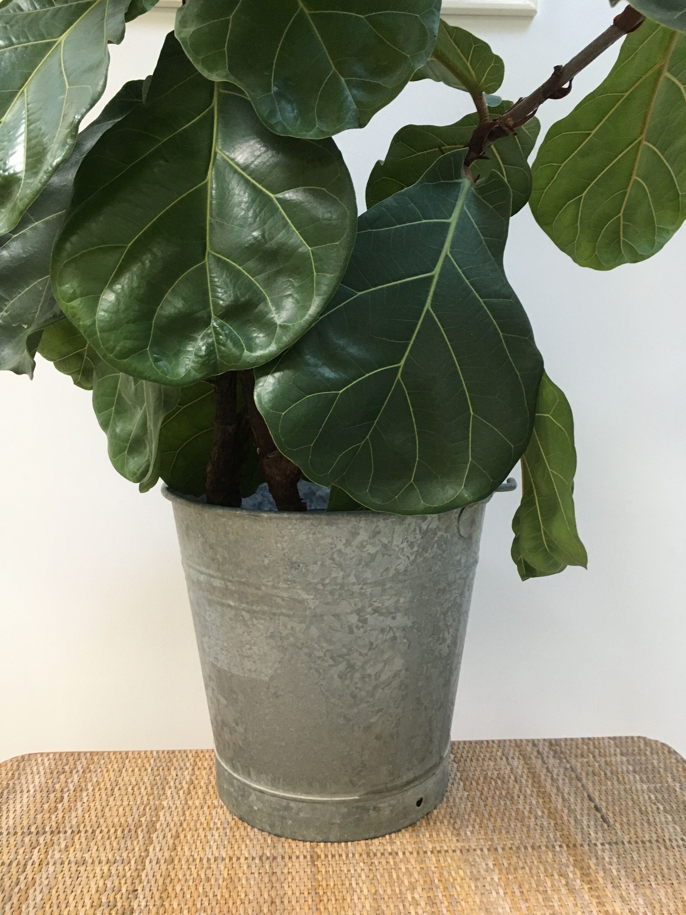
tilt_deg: -7.6
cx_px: 343
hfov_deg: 48.2
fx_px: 766
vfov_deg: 61.7
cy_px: 458
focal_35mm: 29
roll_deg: +0.1
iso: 200
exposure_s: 1/33
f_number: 2.2
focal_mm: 4.15
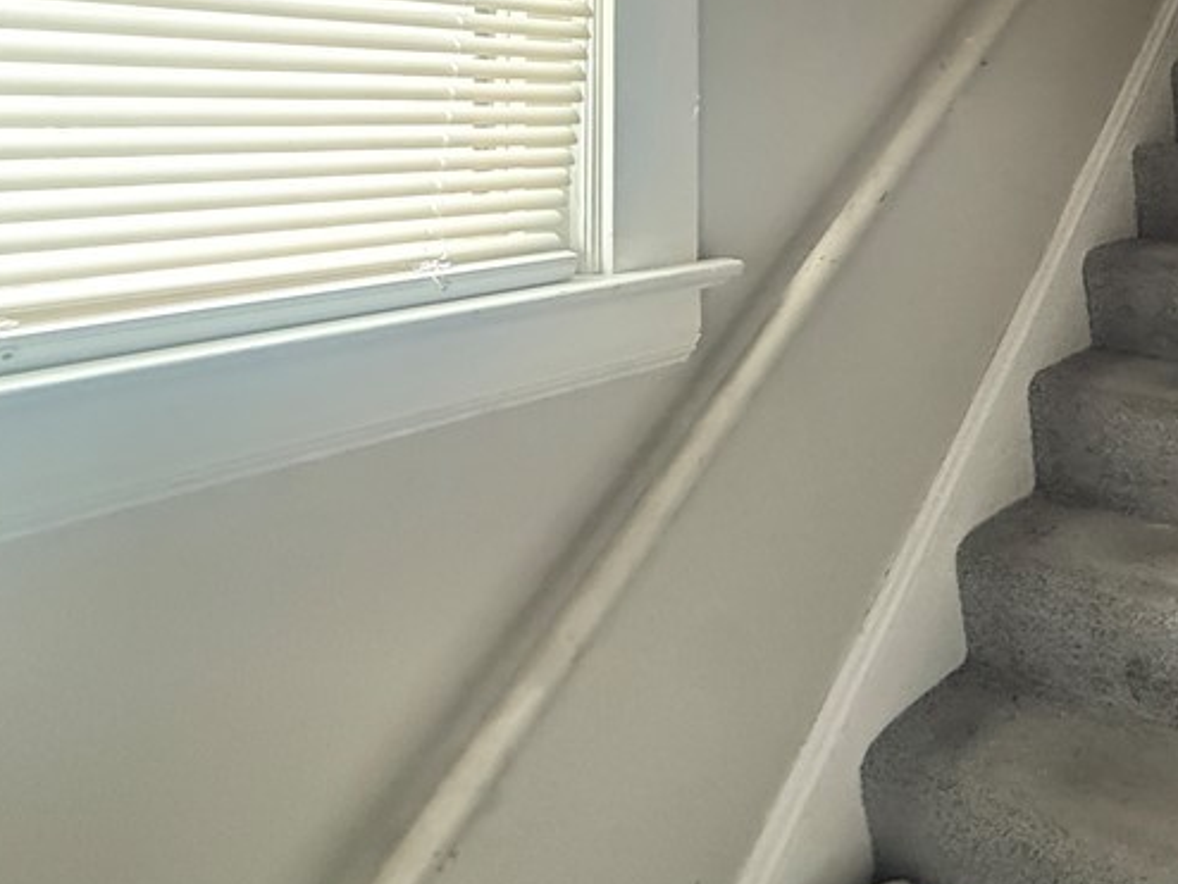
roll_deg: +0.6
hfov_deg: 51.7
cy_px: 76
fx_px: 987
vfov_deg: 43.7
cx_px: 1128
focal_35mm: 29
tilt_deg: +2.7
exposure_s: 1/60
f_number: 2.2
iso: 800
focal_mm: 2.22
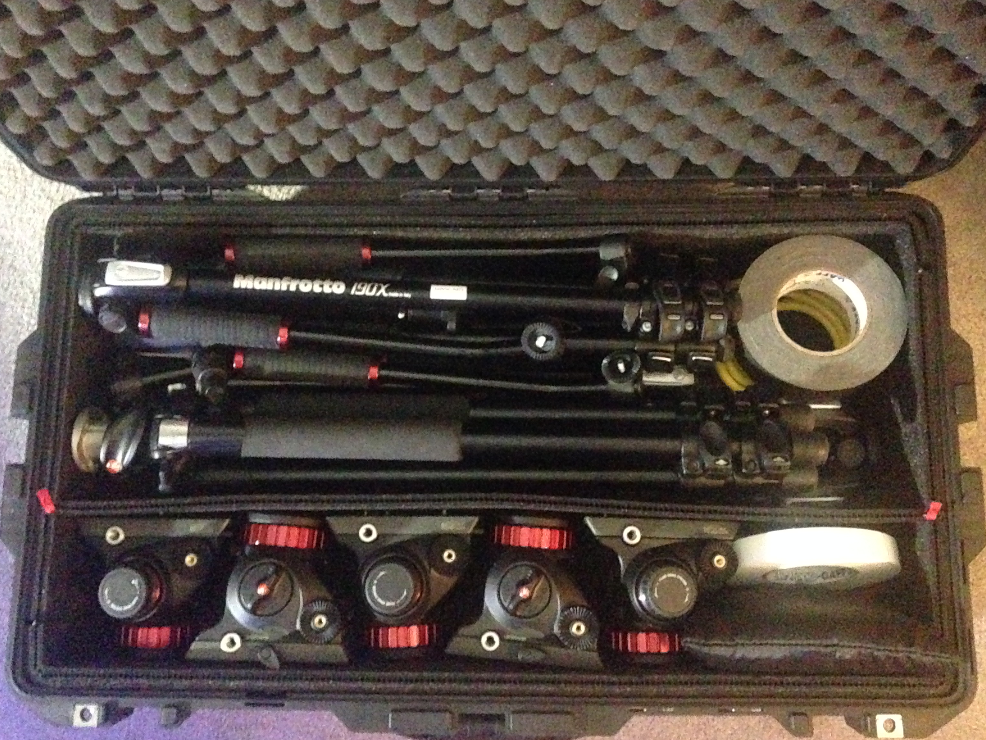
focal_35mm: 35
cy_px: 381
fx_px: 997
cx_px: 495
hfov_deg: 52.6
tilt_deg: -80.0
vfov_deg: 40.7
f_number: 2.4
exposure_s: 1/15
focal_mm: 4.12
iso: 3200
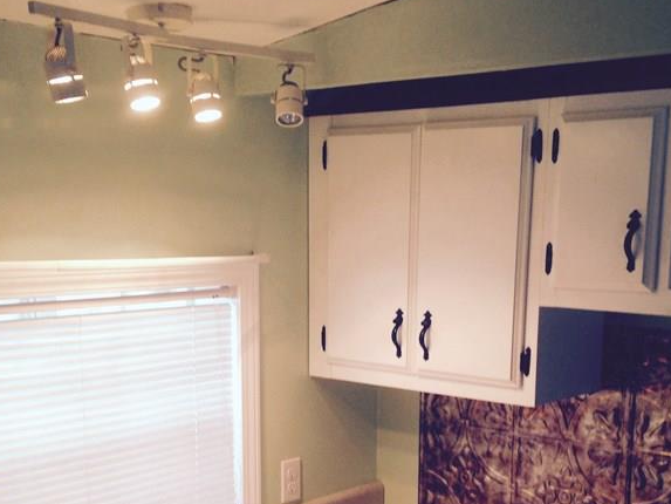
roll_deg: -1.4
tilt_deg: -12.8
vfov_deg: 24.3
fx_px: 1144
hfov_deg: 32.7
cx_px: 327
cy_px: 418
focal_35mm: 59
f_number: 2.4
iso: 64
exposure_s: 1/20
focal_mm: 4.12
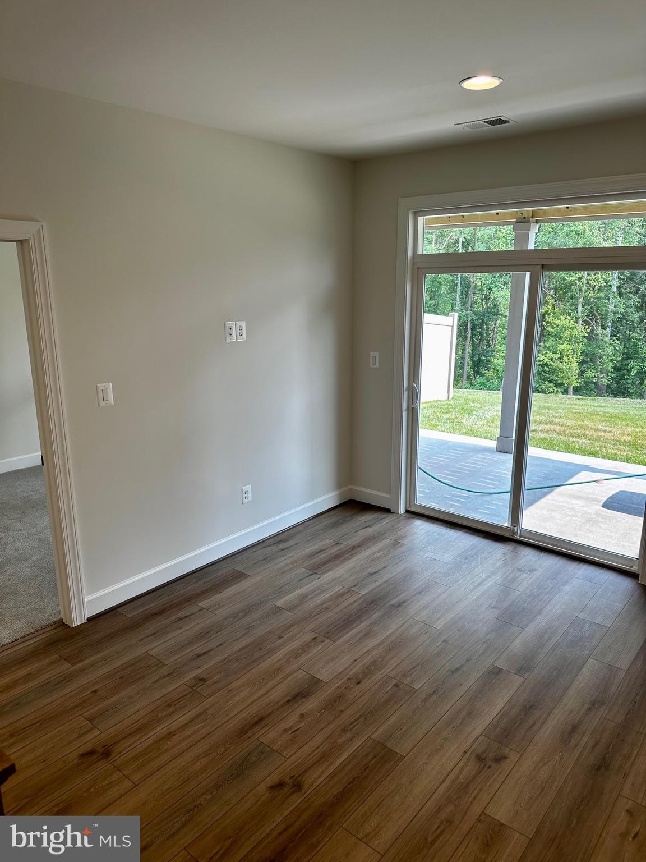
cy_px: 431
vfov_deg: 71.6
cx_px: 323
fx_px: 597
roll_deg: +0.2
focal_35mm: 24
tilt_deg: -14.9
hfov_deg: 56.8
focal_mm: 6.86
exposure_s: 1/196
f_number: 1.78
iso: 80
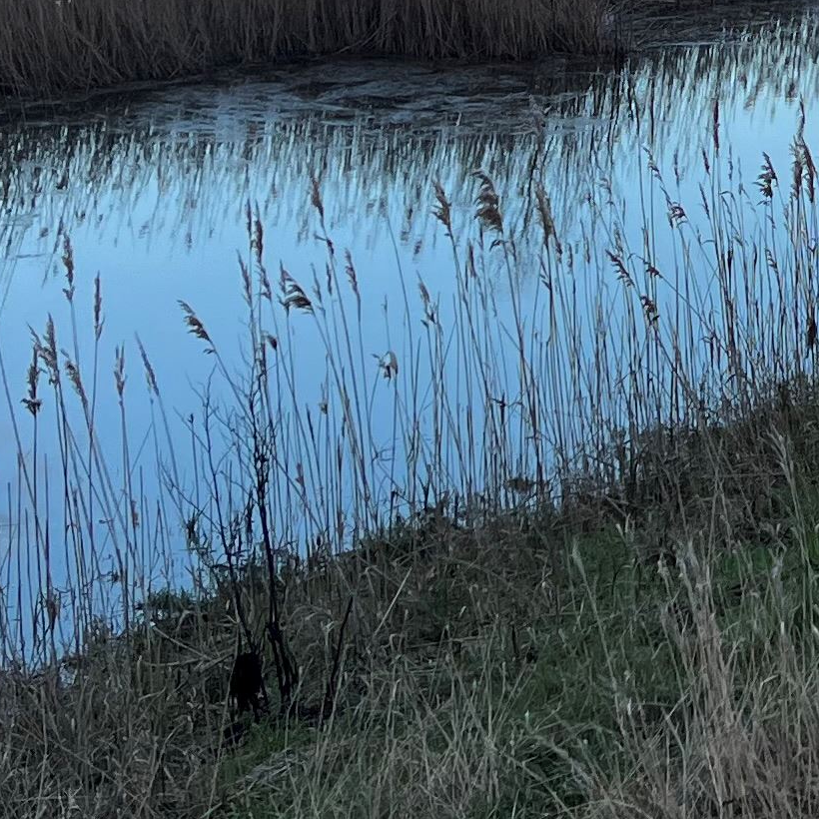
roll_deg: -1.4
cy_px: -306
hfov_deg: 14.4
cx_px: 1235
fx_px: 3025
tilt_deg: -0.6
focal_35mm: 113
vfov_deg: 14.6
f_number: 1.5
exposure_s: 1/678
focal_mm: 5.7
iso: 50
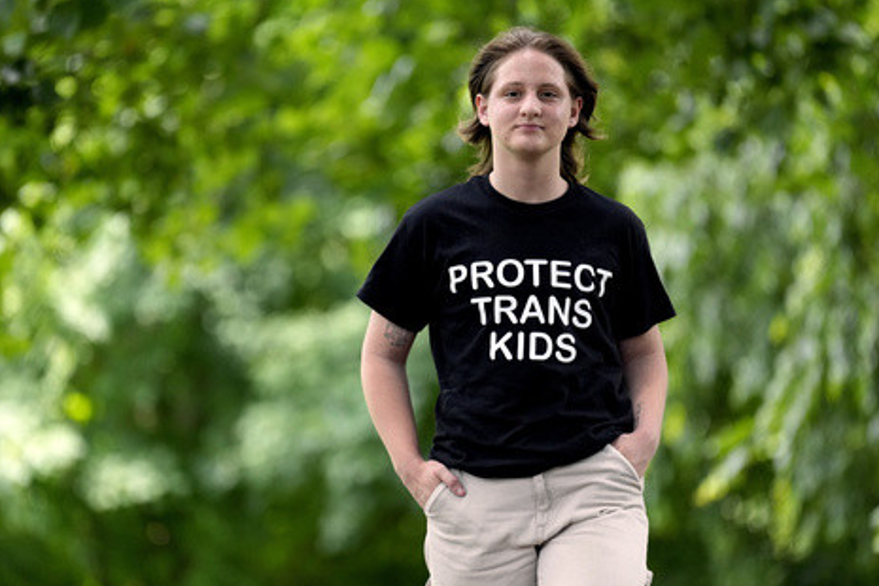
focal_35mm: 220
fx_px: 5371
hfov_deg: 9.4
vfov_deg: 6.2
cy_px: 281
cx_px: 440
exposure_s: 1/2000
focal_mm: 200
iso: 1600
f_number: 2.8
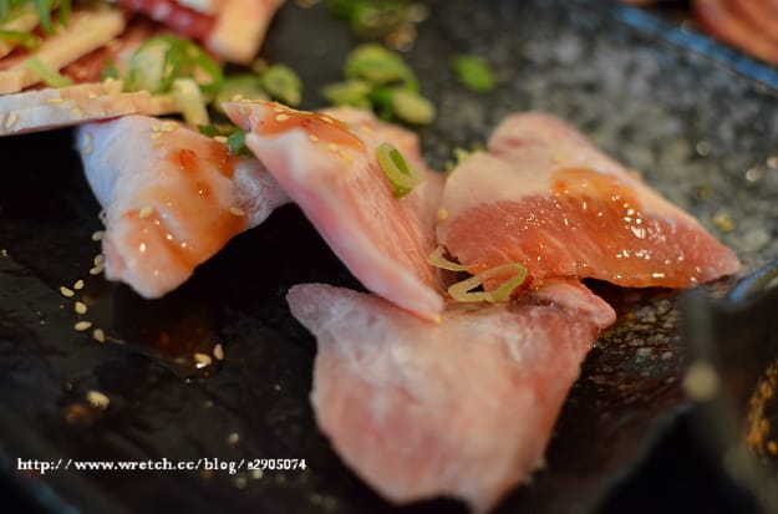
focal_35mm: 52
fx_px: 1131
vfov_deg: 25.6
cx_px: 389
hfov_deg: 37.9
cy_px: 257
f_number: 3.2
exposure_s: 1/125
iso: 1600
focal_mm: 35
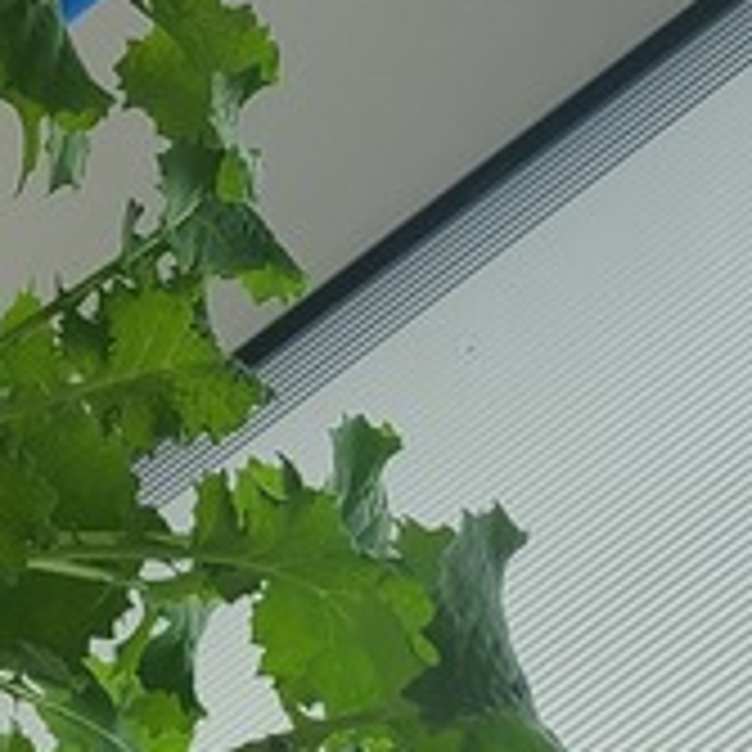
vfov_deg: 11.3
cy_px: 1445
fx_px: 3465
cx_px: 455
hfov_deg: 12.4
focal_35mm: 141
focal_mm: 5.4
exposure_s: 1/347
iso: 40
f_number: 1.8
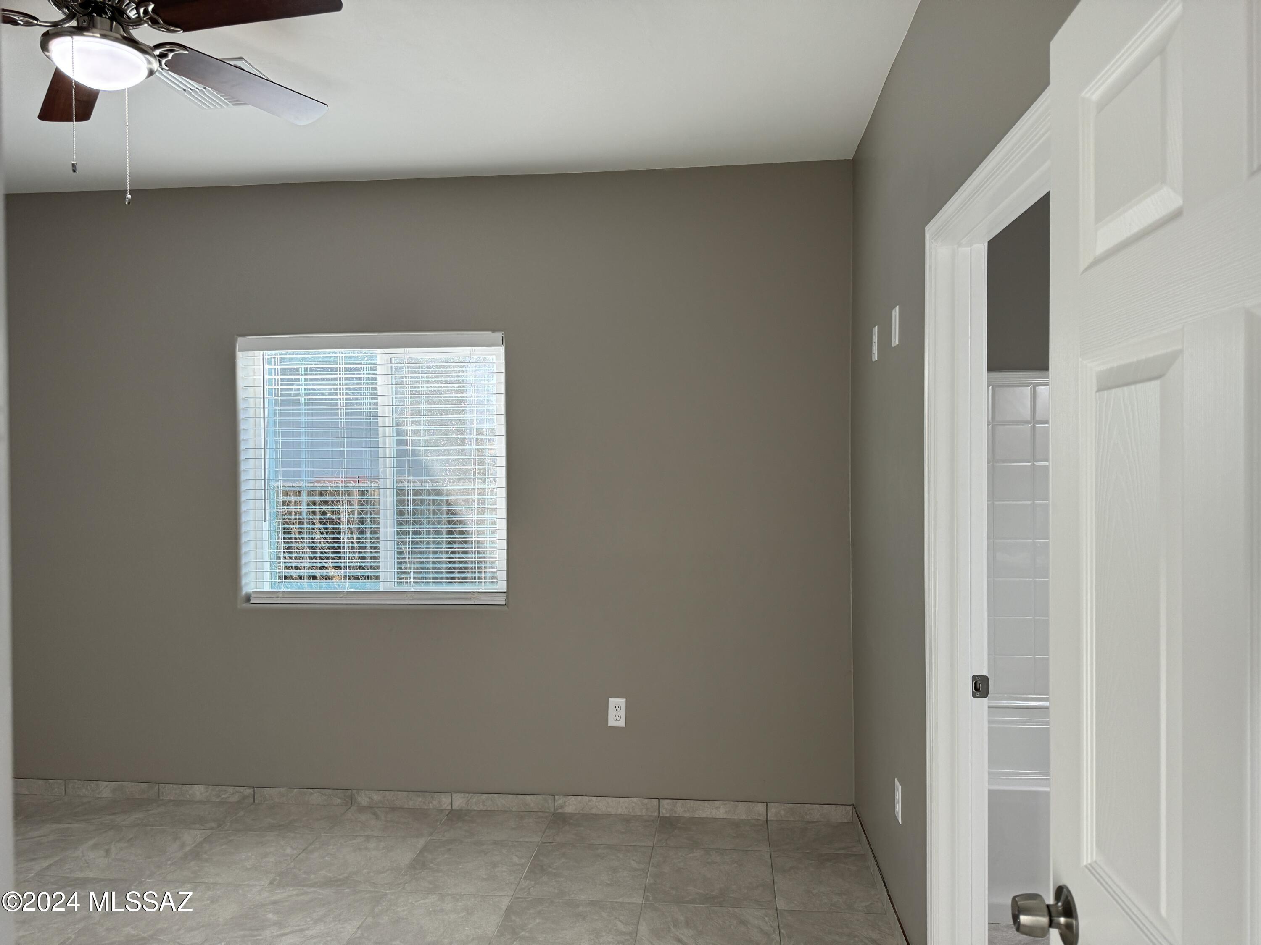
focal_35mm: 24
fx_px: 874
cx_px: 630
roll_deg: +0.0
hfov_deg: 71.6
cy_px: 472
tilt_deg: -1.0
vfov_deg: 56.8
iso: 125
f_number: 1.78
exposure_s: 1/120
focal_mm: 6.86
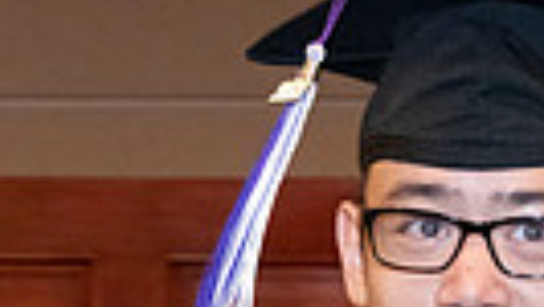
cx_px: 348
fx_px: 2872
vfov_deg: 5.9
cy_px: 750
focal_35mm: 199
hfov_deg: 10.8
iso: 6400
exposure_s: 1/125
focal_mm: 35
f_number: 5.6
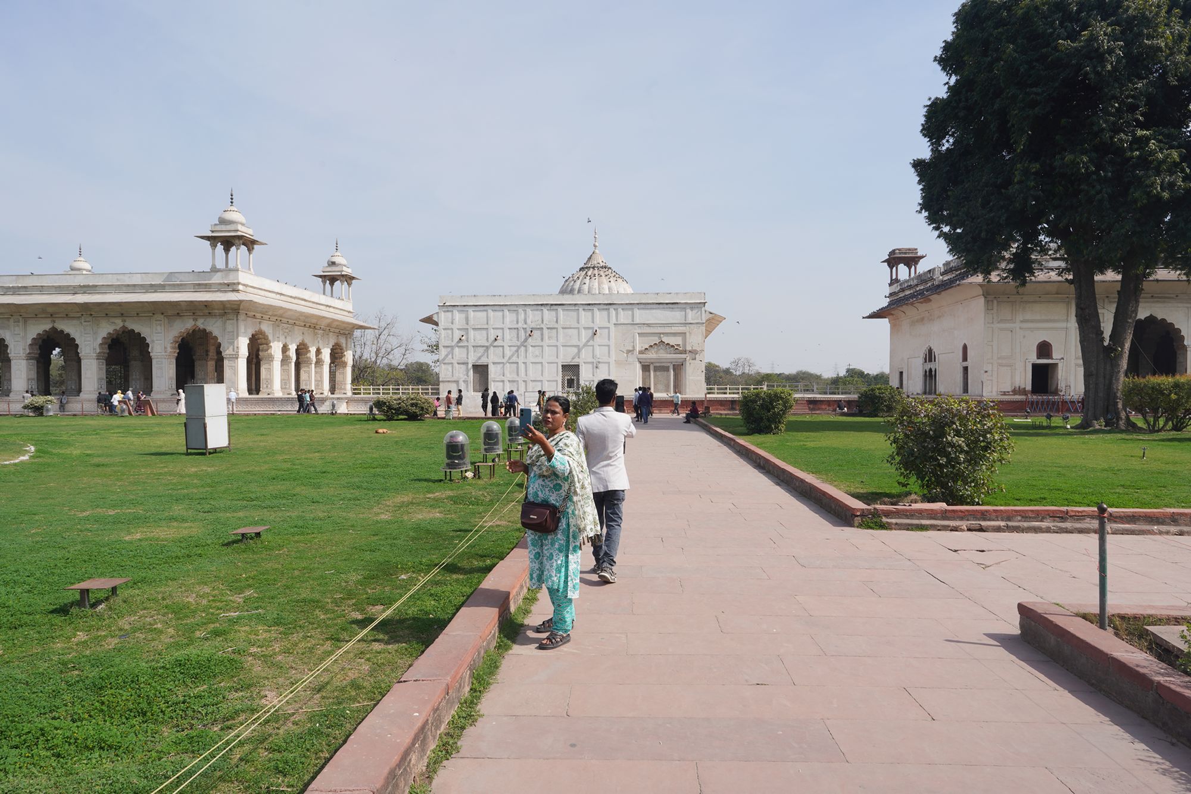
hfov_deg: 73.7
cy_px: 397
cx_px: 596
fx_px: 794
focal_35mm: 24
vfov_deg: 53.1
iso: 100
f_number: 16
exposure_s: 1/100
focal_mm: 24
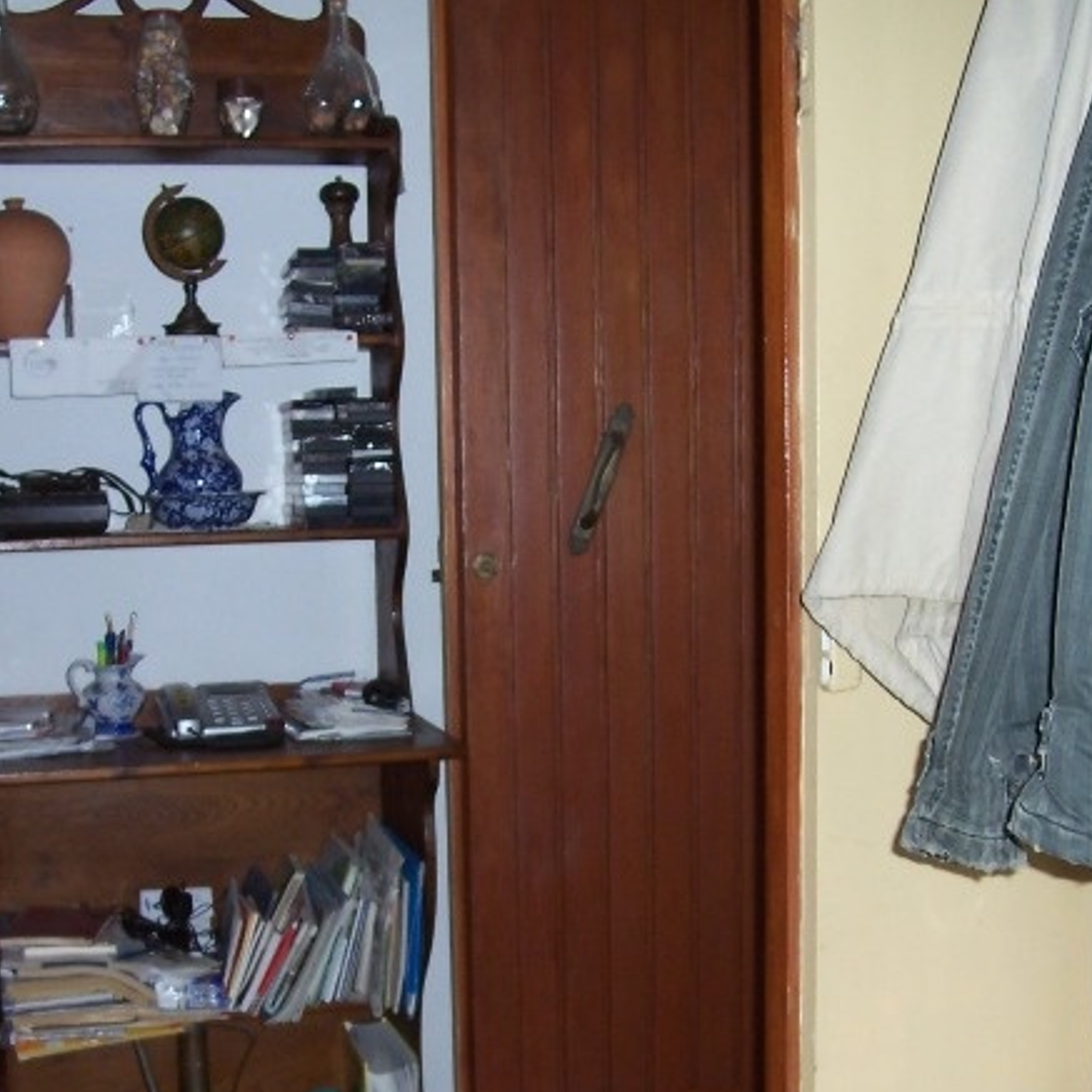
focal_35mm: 55
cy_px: 745
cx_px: 540
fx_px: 1963
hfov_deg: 31.1
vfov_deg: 30.8
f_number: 2.7
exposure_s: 1/60
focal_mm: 5.6
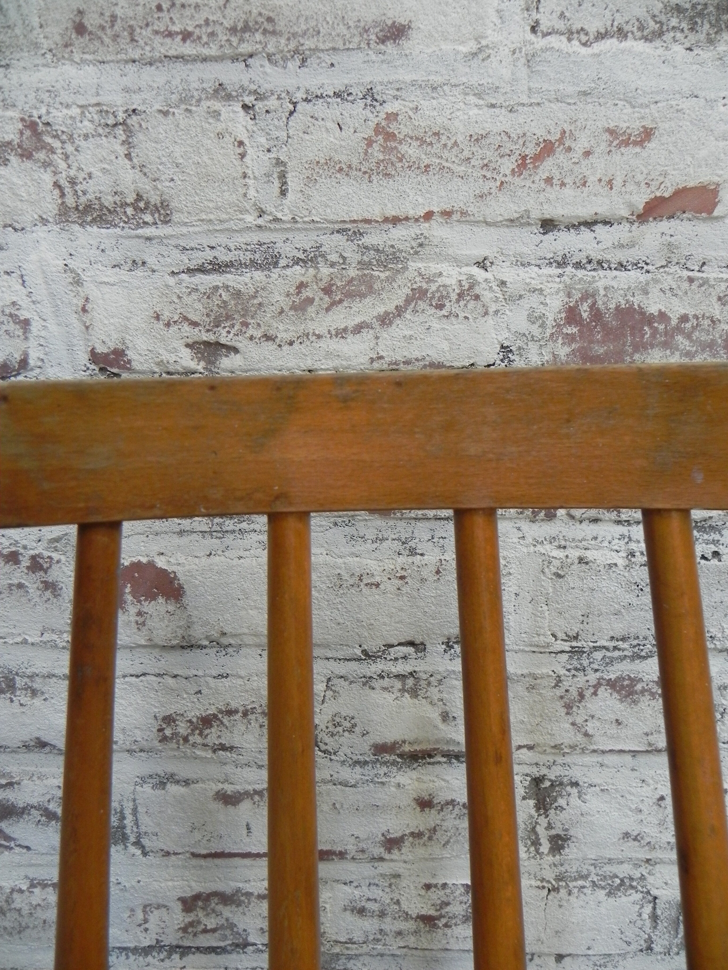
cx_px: 364
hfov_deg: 53.1
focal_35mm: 26
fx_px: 729
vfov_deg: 67.3
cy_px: 485
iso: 274
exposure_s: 1/30
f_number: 2.8
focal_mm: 4.6
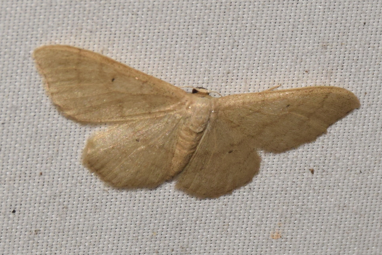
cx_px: 191
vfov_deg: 6.5
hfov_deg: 9.8
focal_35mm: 210
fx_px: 2228
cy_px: 128
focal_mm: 140
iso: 500
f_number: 14
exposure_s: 1/160
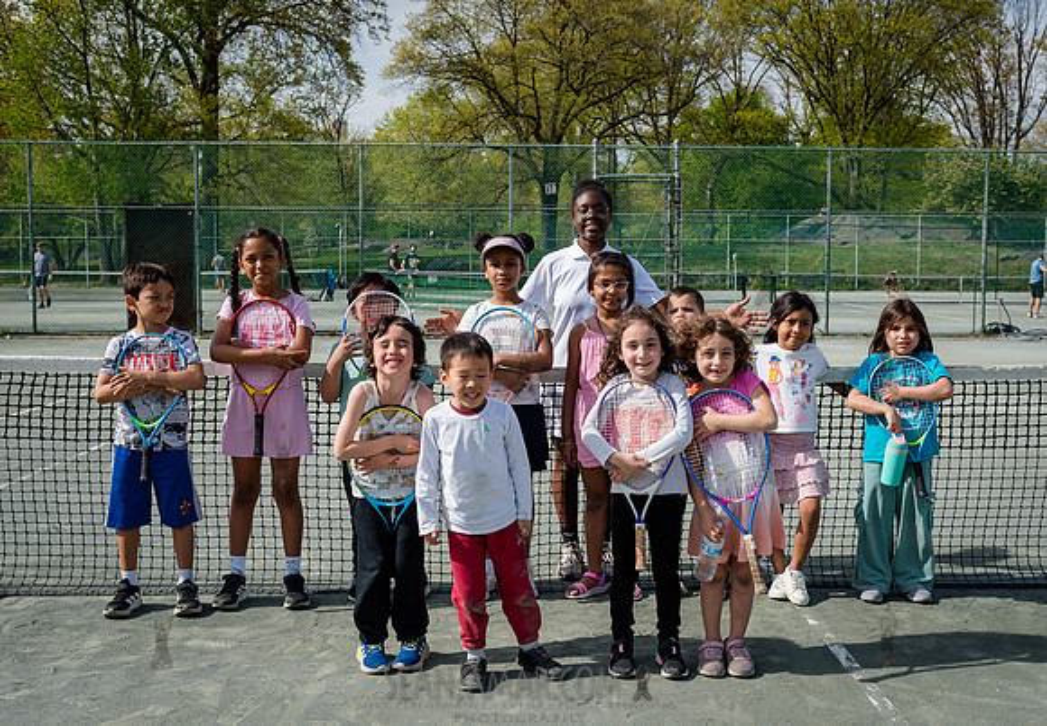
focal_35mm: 41
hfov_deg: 46.7
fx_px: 1210
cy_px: 358
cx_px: 573
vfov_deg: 33.4
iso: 100
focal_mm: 34
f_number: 4.5
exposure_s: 1/640
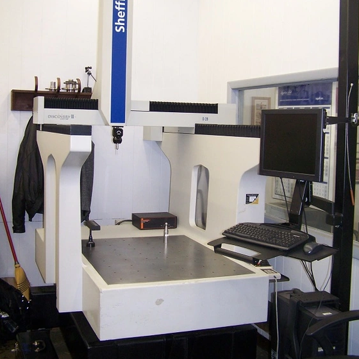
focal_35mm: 45
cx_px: 180
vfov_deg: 37.5
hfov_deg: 37.6
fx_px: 528
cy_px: 160
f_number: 2.8
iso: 140
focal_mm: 6.3
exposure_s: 1/60
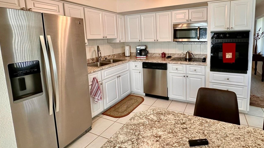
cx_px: 159
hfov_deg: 88.4
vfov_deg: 57.4
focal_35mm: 19
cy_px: 53
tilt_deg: -7.1
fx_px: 133
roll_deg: +0.7
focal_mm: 2.22
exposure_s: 1/120
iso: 160
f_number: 2.2
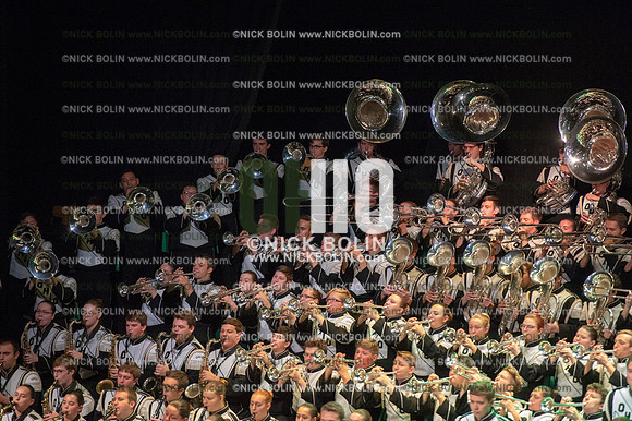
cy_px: 210
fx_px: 3509
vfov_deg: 6.9
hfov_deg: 10.3
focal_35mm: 200
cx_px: 316
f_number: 2.8
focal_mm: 200
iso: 8000
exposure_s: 1/640
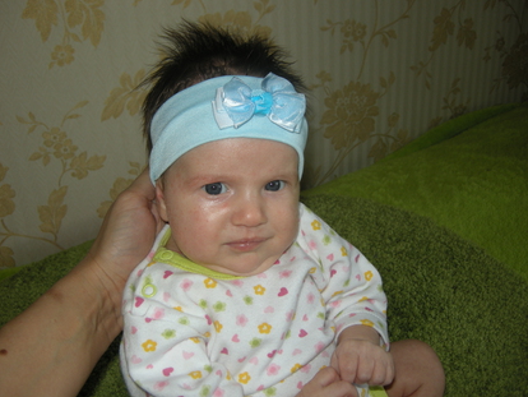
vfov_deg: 37.8
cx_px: 267
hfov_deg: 49.0
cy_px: 204
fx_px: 580
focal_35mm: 38
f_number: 2.7
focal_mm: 7.5
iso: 64
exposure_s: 1/60.5
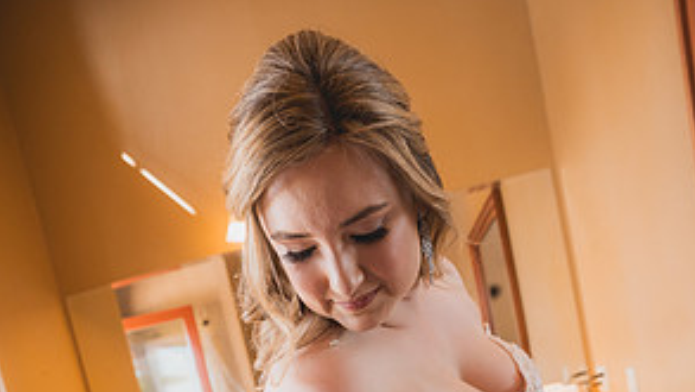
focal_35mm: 29
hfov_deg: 66.0
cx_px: 353
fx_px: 535
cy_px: 456
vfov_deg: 33.6
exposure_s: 1/320
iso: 1250
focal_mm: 18
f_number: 2.8
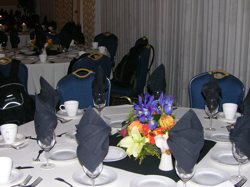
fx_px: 404
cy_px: 89
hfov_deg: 34.3
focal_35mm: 56
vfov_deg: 26.1
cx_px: 119
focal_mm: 8.9
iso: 200
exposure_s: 1/60.1
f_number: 2.8
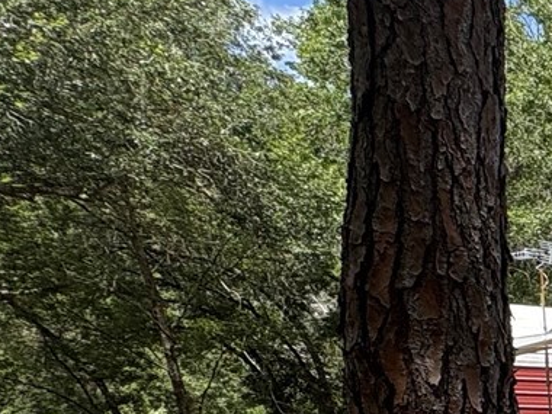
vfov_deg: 22.4
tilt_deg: -1.1
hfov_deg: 18.3
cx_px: 1146
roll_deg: -1.0
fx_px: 941
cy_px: 524
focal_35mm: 59
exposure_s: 1/1110
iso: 40
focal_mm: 2.22
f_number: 2.2
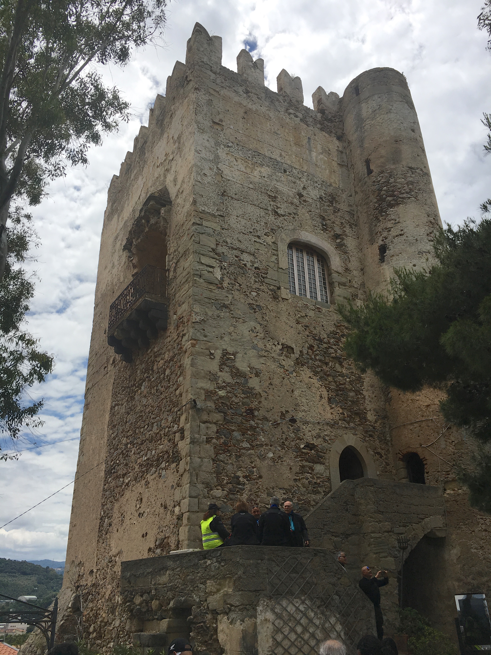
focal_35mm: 29
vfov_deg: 61.7
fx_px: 548
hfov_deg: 48.2
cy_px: 328
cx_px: 246
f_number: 2.2
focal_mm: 4.15
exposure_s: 1/3497
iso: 25
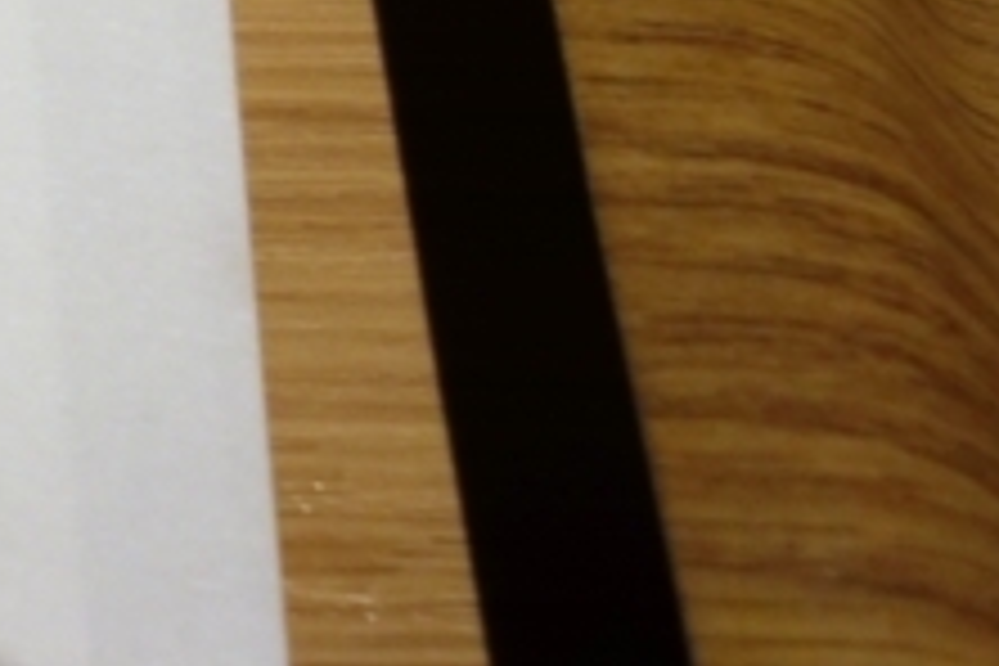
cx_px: -810
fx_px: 3579
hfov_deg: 14.1
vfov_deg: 10.2
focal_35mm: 129
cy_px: -389
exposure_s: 1/60
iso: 125
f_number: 1.8
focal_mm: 10.4
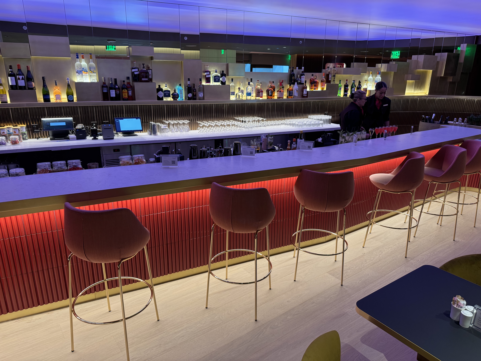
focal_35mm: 24
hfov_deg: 71.6
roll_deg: -1.1
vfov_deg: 56.8
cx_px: 240
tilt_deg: -17.4
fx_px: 333
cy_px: 180
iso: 200
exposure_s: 1/75
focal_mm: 6.76
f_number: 1.78
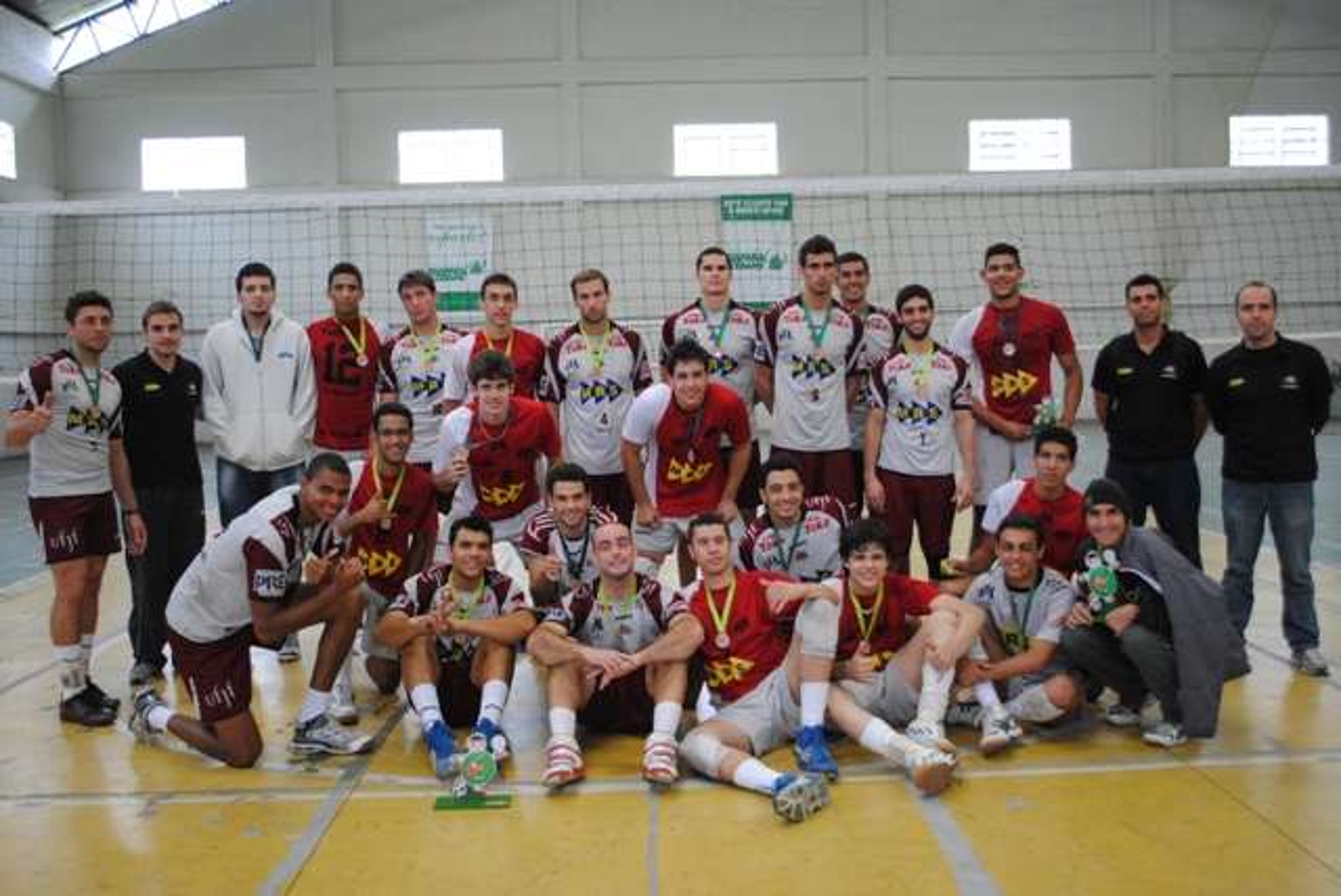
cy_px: 448
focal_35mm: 36
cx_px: 670
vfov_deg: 36.9
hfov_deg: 53.1
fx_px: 1342
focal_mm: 24
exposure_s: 1/200
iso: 800
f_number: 4
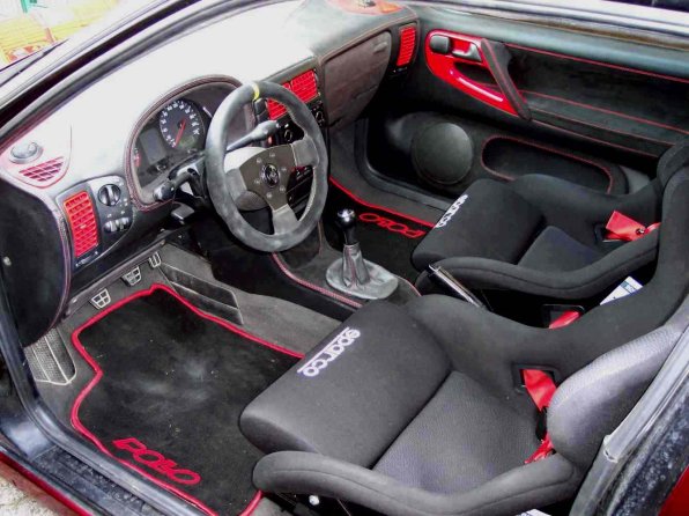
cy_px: 258
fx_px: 756
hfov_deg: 49.0
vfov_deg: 37.7
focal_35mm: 38
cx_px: 344
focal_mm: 8
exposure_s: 1/30
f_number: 2.8
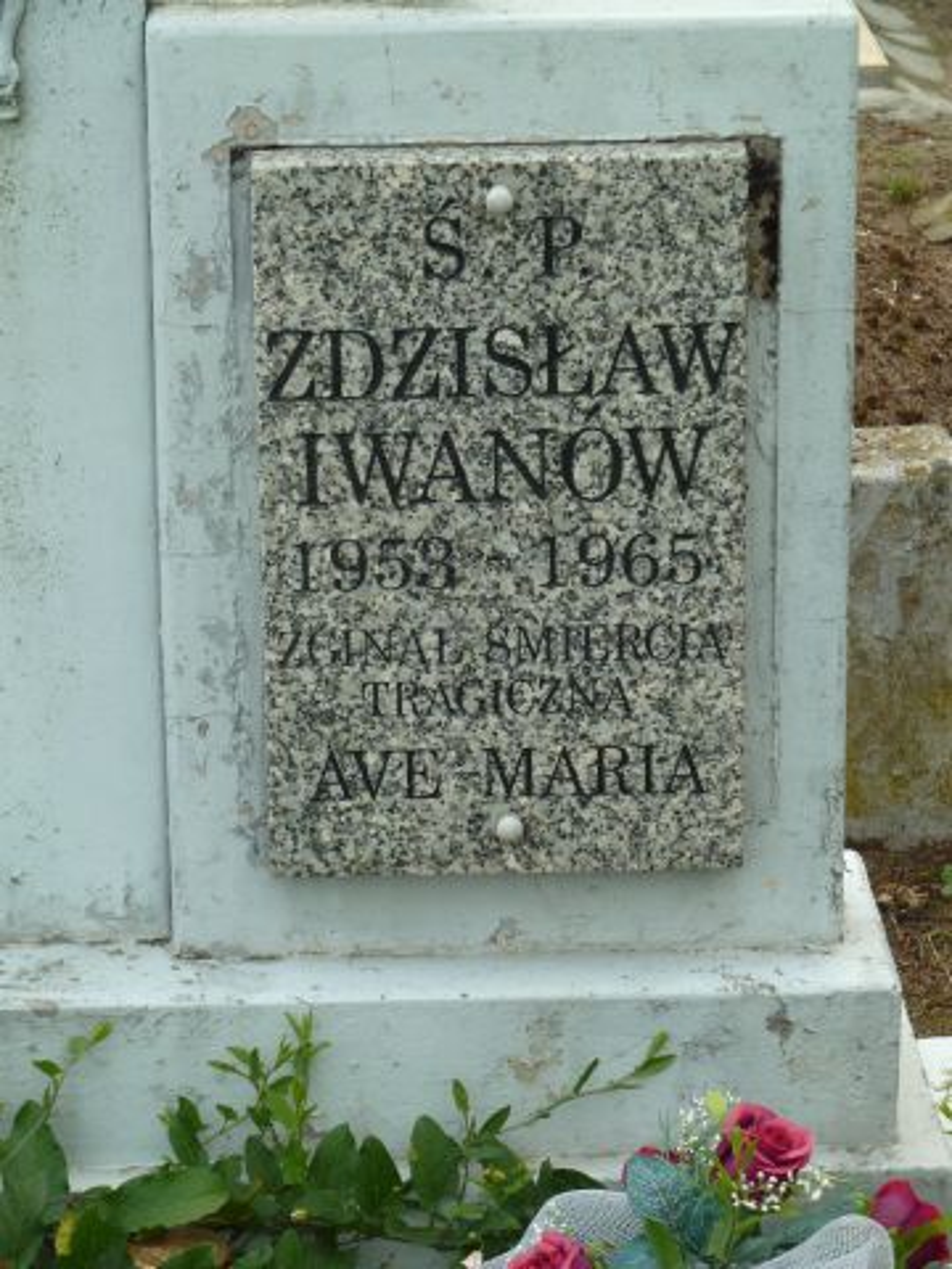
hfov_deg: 11.6
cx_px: 476
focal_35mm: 128
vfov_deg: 15.4
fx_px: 4694
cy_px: 634
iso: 80
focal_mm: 21
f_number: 4.4
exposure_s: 1/100
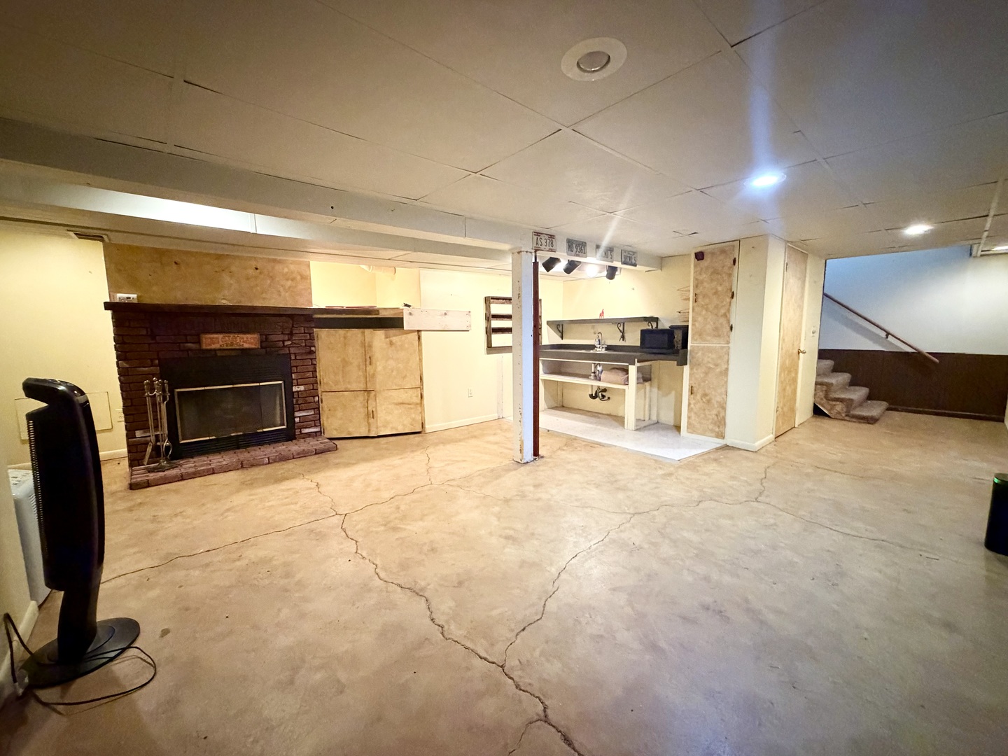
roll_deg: +0.9
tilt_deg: -7.0
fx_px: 408
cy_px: 378
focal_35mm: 14
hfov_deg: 102.1
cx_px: 504
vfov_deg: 85.7
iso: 1000
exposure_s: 1/40
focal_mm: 2.22
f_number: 2.2
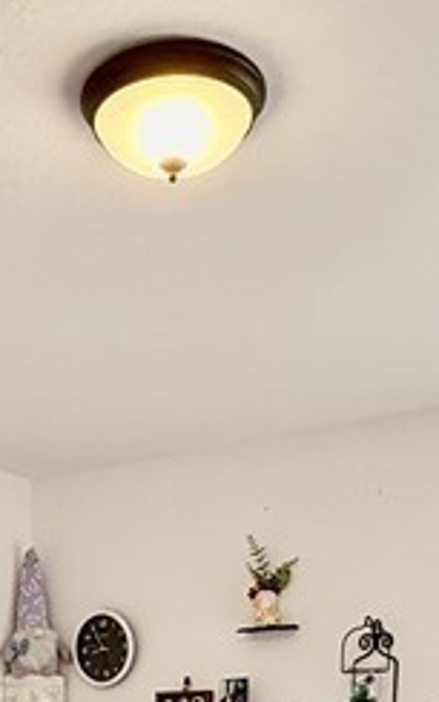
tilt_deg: -10.3
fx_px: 1188
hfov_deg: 20.8
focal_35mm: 62
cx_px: 103
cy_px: 989
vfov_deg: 26.2
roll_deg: -0.2
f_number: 2.2
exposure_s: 1/120
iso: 160
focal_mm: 2.22
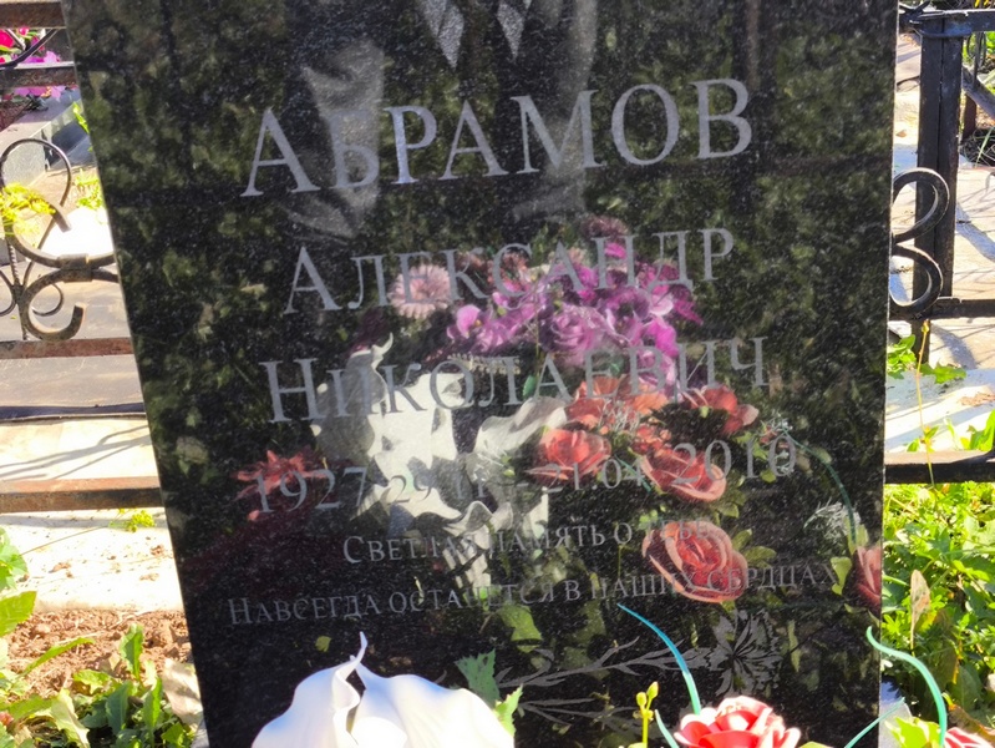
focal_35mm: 50
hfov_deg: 38.2
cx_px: 498
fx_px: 1438
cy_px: 374
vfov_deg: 29.1
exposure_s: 1/300
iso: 50
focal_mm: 4.71
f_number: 1.7
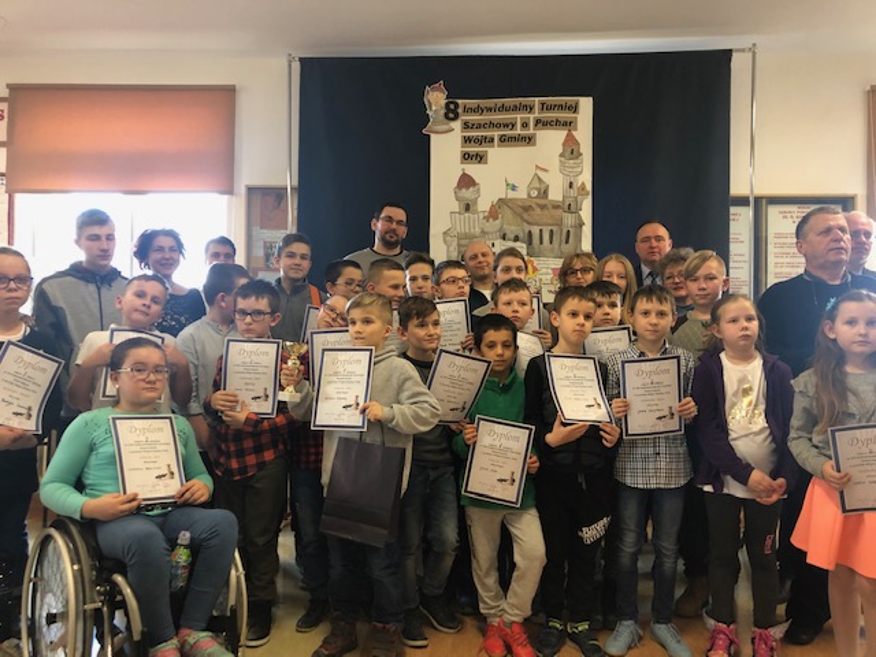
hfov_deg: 63.4
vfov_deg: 49.7
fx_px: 709
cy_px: 328
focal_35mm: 28
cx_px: 438
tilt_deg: +3.6
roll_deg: +0.9
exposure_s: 1/17
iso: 64
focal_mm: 4
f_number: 1.8
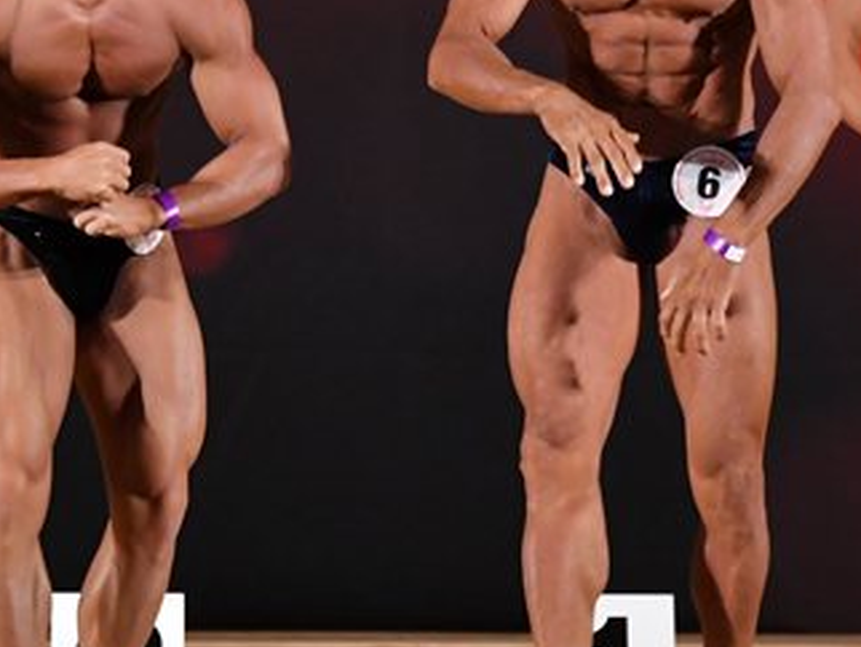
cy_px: 251
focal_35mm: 520
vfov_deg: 2.9
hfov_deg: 3.8
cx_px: 258
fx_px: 12944
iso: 3200
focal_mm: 150
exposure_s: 1/400
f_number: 5.6
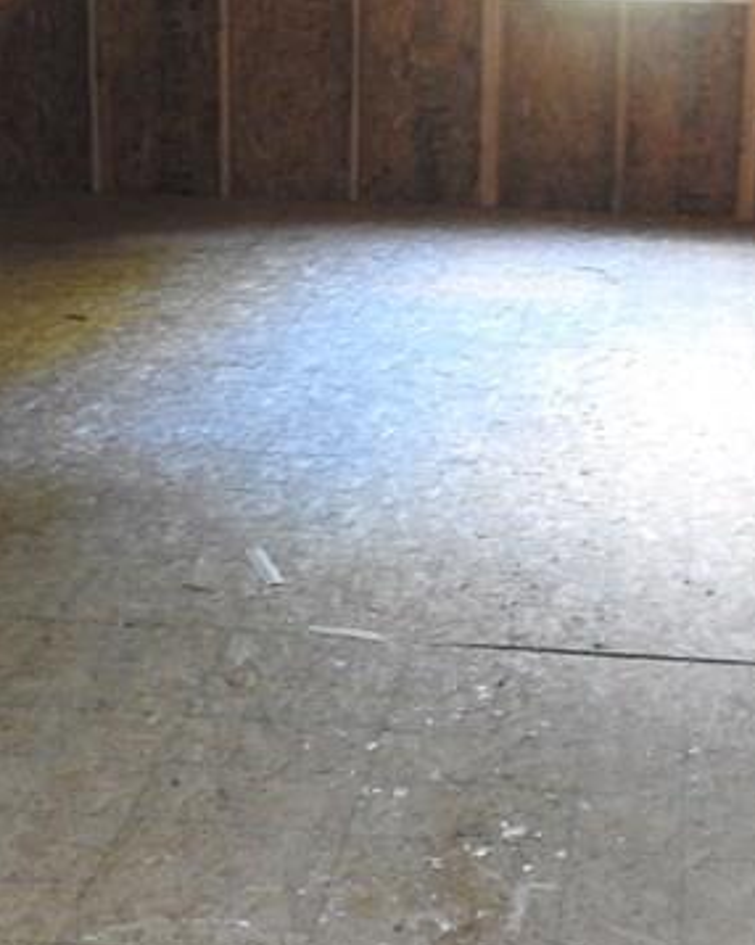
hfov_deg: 22.7
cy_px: 201
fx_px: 1873
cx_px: 499
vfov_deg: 27.8
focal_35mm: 67
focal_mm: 4.3
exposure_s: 1/4
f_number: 3.3
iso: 400
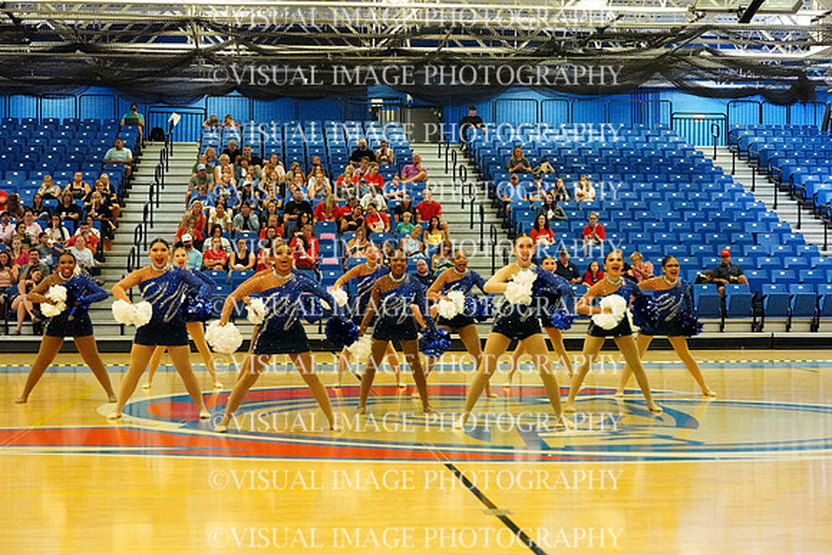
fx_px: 1572
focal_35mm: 68
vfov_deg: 20.0
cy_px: 278
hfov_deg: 29.6
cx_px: 416
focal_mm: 68
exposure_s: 1/1000
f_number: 4
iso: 25600
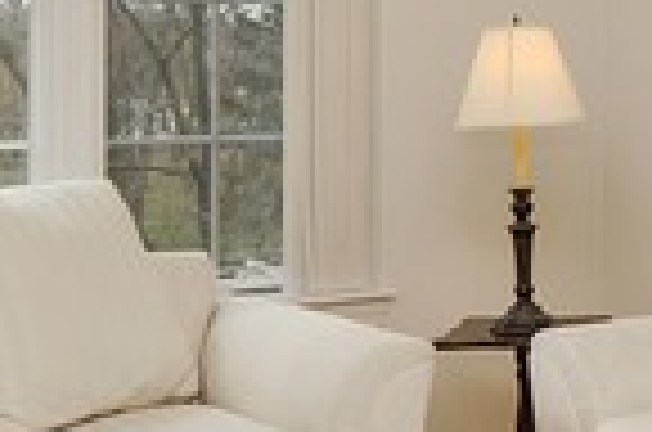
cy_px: 45
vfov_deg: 16.0
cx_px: 719
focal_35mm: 84
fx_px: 1518
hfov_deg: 22.8
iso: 200
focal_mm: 19
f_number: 7.1
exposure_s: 1/250
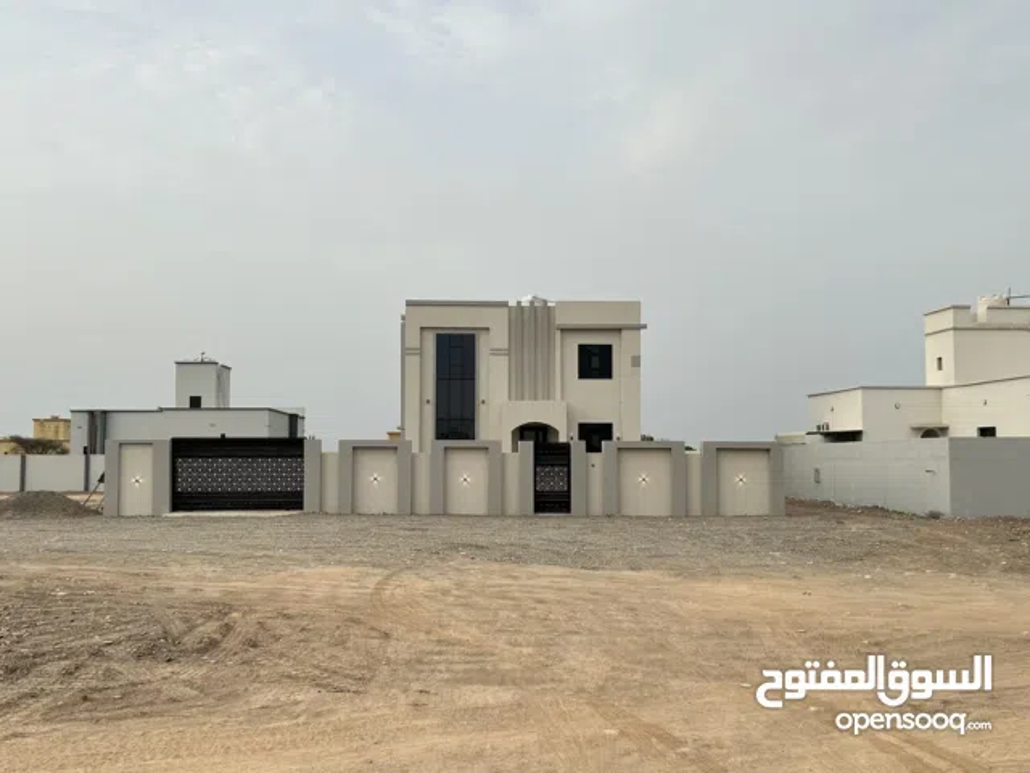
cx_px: 515
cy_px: 386
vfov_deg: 53.1
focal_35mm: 26
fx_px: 774
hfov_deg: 67.3
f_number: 1.5
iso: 50
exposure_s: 1/949
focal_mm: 5.7
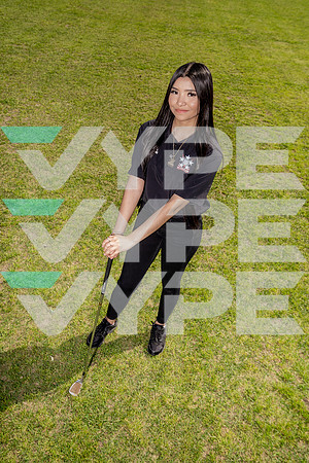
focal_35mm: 32
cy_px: 232
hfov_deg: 41.1
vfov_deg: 58.7
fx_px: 412
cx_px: 154
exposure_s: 1/250
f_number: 7.1
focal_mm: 32
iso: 100
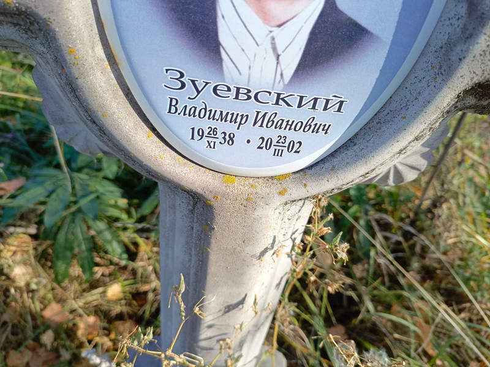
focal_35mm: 25
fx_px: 354
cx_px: 245
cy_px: 184
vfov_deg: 54.9
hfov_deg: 69.4
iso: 118
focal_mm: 4.76
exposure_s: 1/535
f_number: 1.69
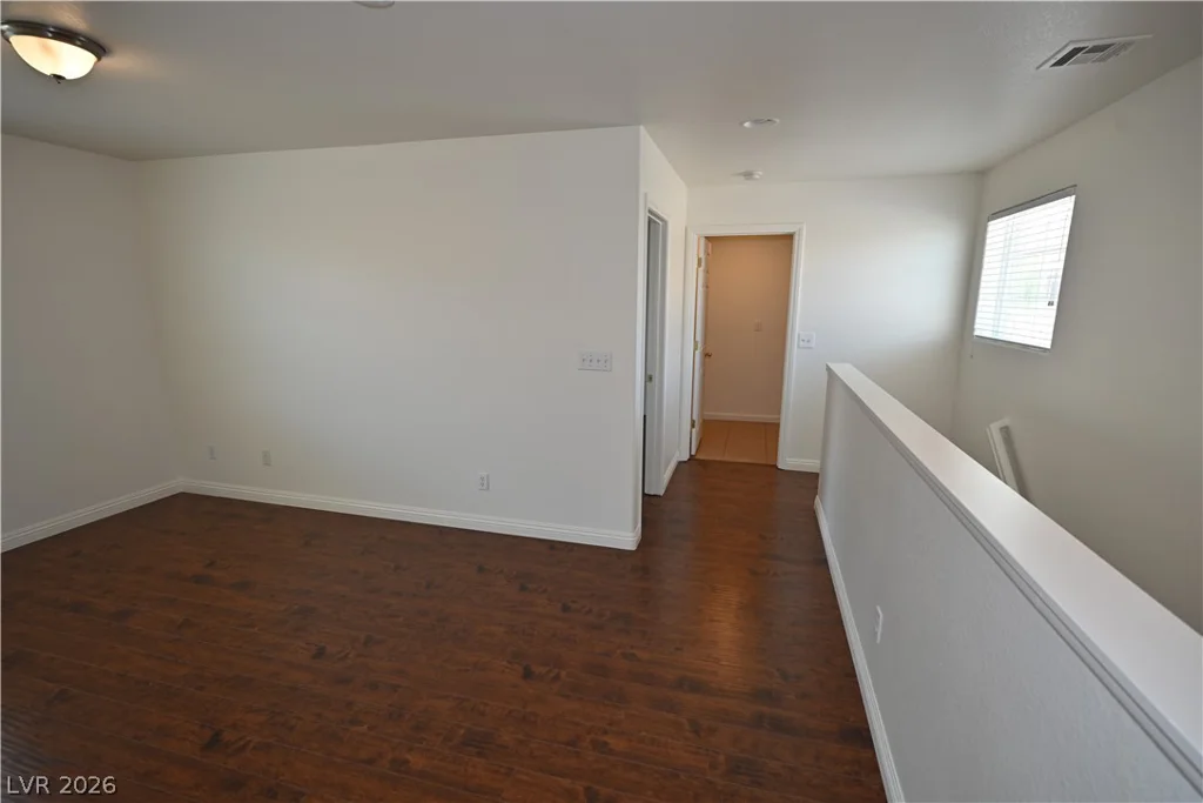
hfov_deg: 93.3
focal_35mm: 17
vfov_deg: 70.5
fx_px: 568
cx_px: 602
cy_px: 402
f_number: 4.5
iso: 200
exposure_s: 1/80
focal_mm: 17
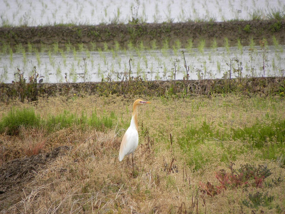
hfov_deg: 3.2
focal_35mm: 624
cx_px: 142
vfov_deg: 2.4
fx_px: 5138
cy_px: 107
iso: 71
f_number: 5
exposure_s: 1/171
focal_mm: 110.4
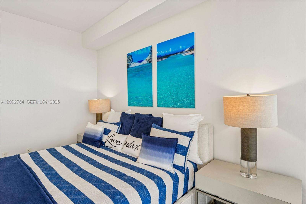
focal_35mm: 19
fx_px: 161
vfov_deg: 64.5
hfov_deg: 86.9
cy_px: 102
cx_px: 153
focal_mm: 19
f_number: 9
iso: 200
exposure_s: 1/20
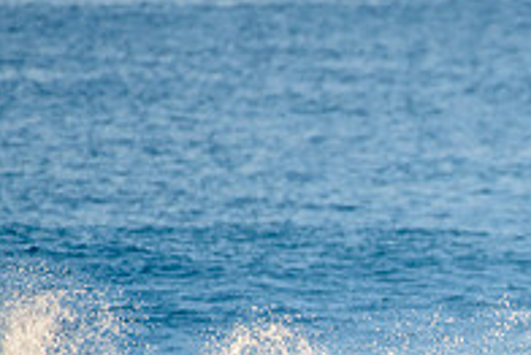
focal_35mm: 1477
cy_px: 421
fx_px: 21801
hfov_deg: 1.4
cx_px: 566
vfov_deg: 0.9
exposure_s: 1/1250
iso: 360
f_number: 5.6
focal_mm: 500
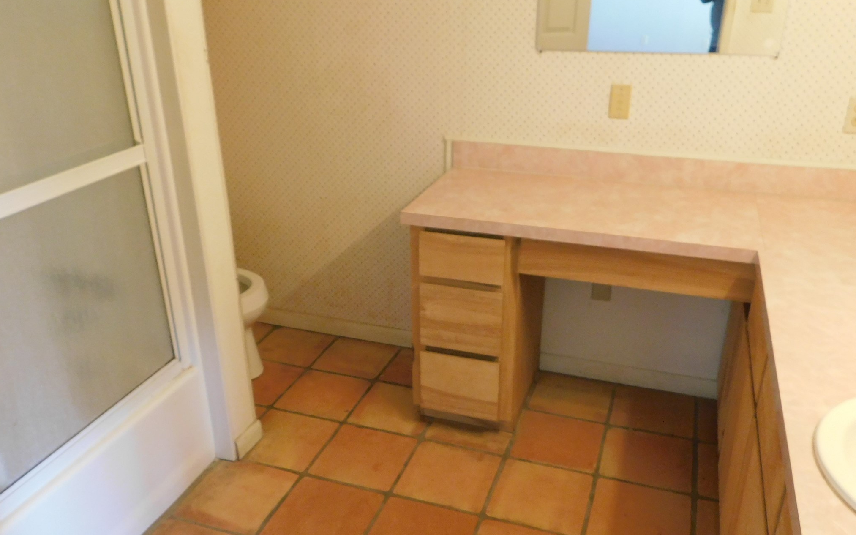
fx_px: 700
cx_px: 429
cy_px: 292
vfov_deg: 41.8
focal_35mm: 30
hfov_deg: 62.9
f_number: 3.2
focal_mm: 4.9
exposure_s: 1/13
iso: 400
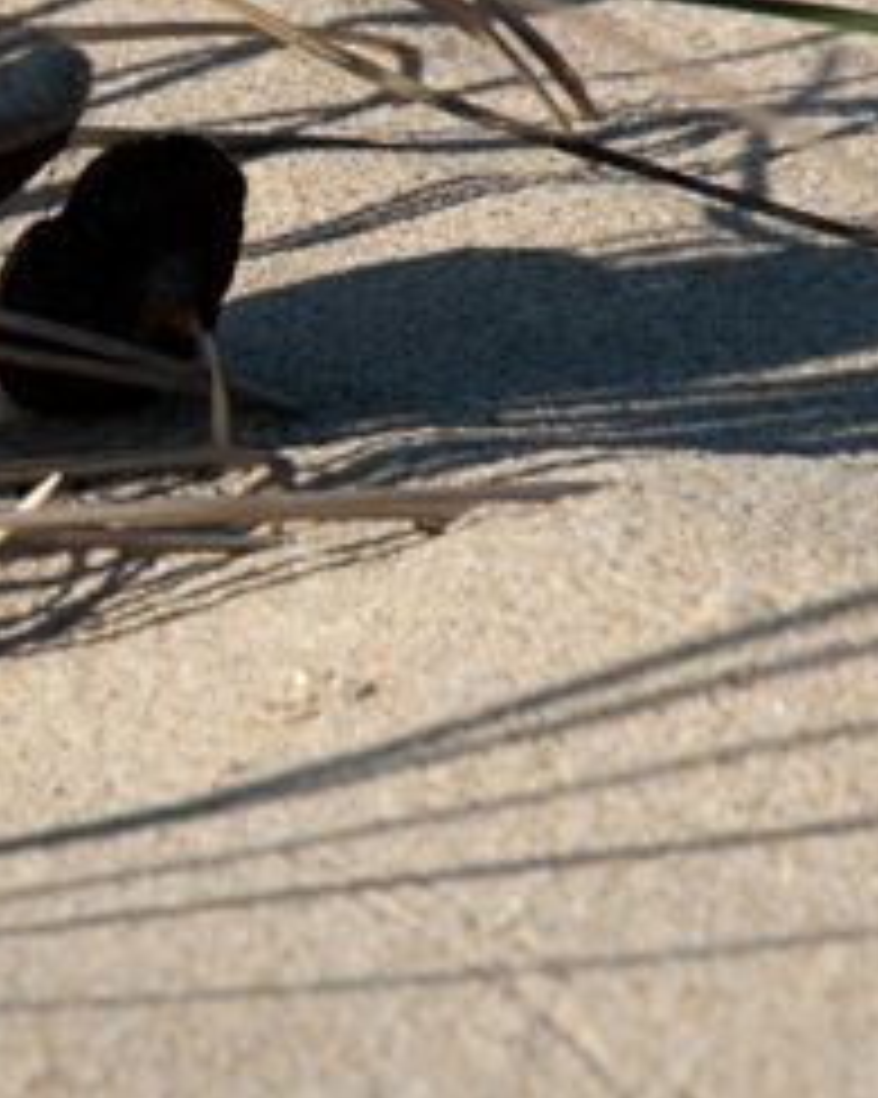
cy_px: -94
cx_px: -545
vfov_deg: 4.9
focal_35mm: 393
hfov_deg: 3.9
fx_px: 12758
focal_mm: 85
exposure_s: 1/125
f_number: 11
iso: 100
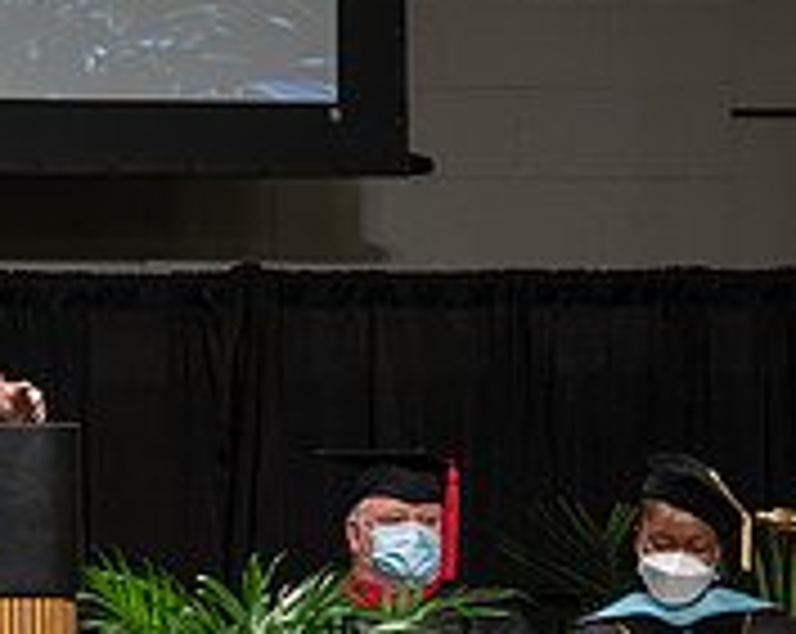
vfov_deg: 3.6
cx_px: -279
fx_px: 10137
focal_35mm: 431
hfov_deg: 4.5
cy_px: 695
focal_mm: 140
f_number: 4.5
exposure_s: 1/200
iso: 1000
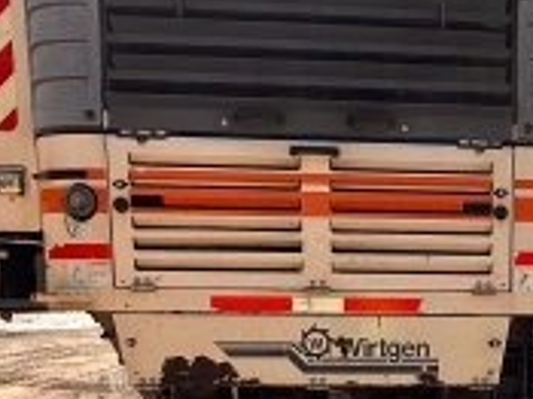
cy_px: 454
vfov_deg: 21.6
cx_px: 506
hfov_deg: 28.8
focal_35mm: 64
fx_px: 985
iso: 50
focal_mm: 2.22
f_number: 2.2
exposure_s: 1/1043
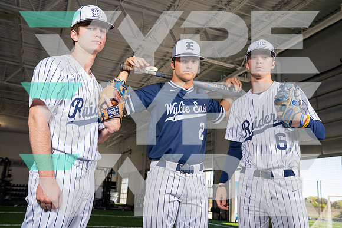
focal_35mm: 34
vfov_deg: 38.9
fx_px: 323
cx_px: 171
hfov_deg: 55.8
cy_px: 114
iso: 200
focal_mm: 34
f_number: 5.6
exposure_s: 1/200
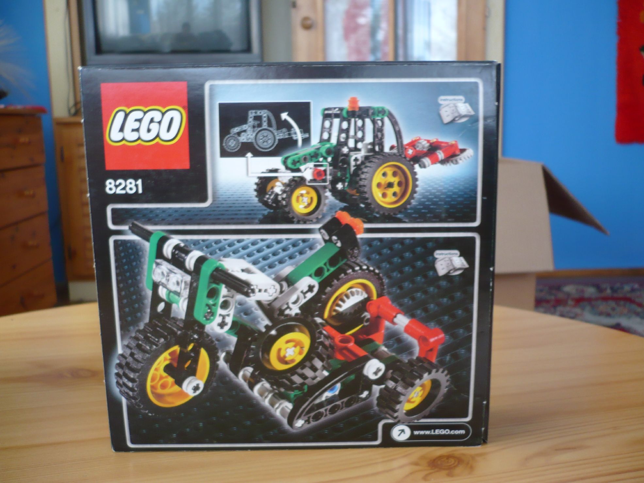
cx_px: 322
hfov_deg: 52.6
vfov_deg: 40.7
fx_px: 651
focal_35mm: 35
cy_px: 242
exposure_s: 1/20
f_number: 2.8
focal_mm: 5.8
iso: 100
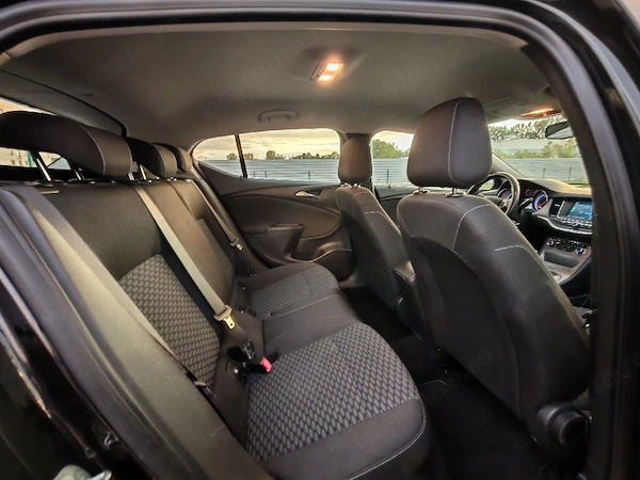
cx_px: 320
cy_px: 240
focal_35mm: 16
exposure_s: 1/14
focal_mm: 1.96
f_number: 2.2
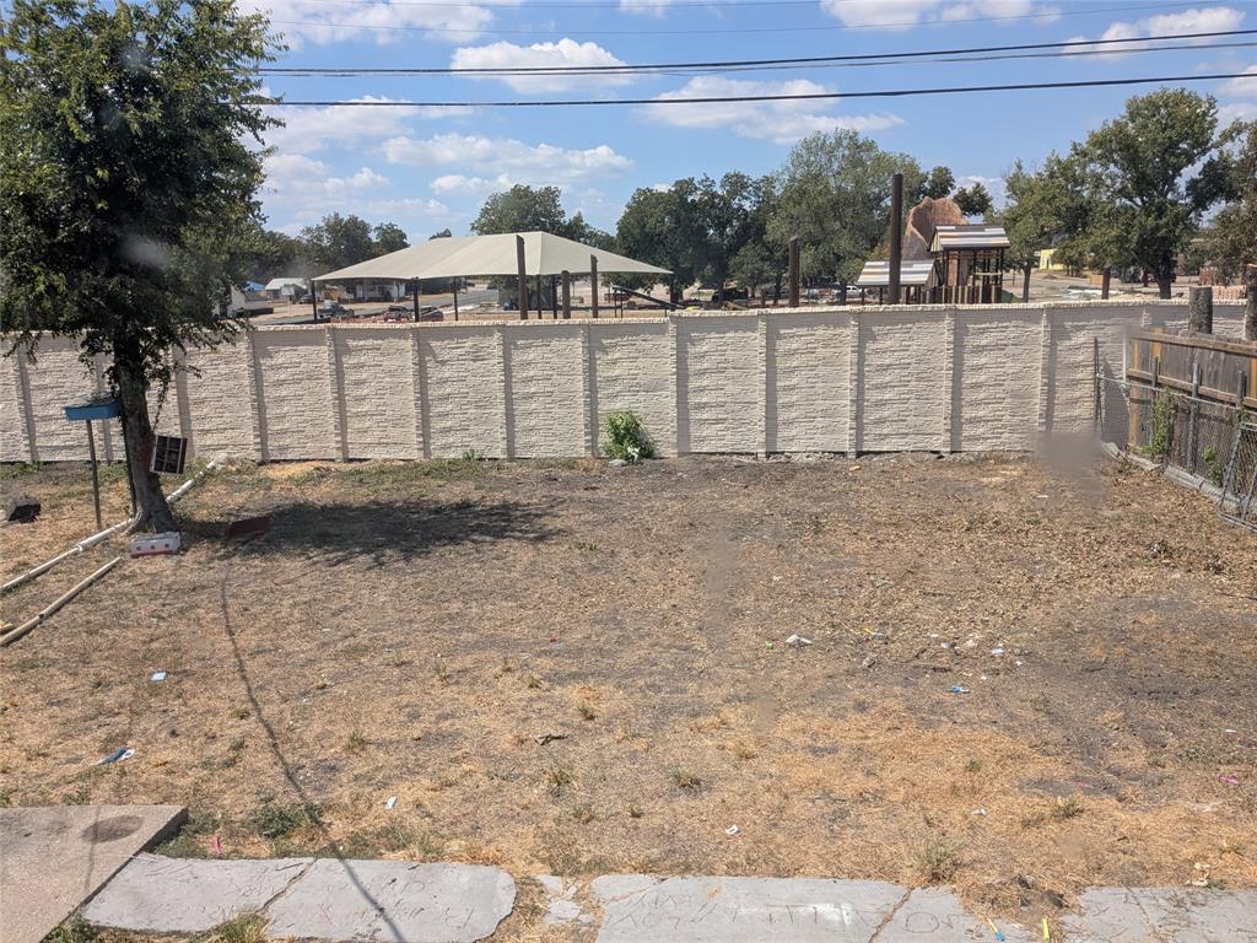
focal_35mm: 27
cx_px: 628
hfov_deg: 65.3
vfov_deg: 51.4
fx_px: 980
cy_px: 472
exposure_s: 1/2924
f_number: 1.73
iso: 56
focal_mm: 4.38
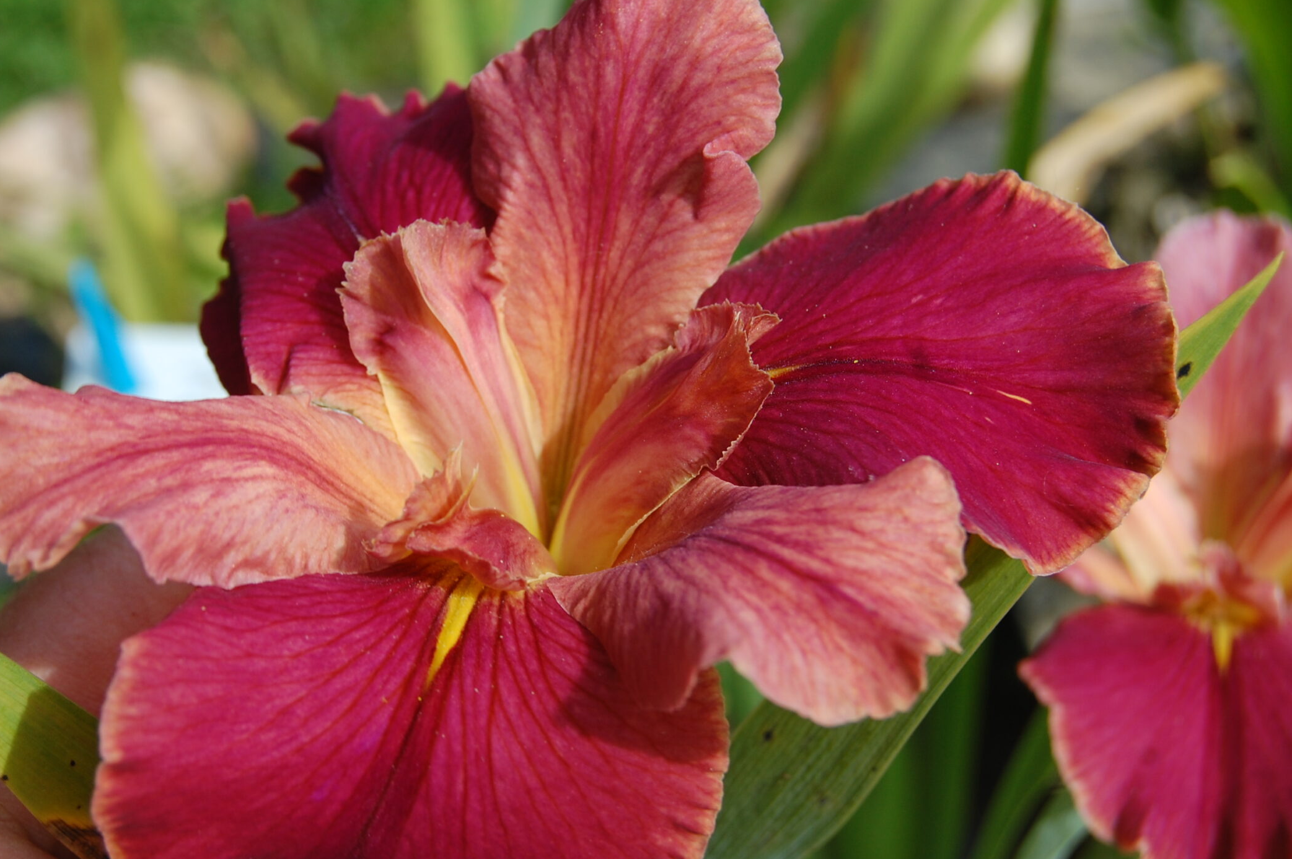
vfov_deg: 19.4
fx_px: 2510
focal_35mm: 70
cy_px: 449
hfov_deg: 28.9
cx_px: 588
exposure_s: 1/250
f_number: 8
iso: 200
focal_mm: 38
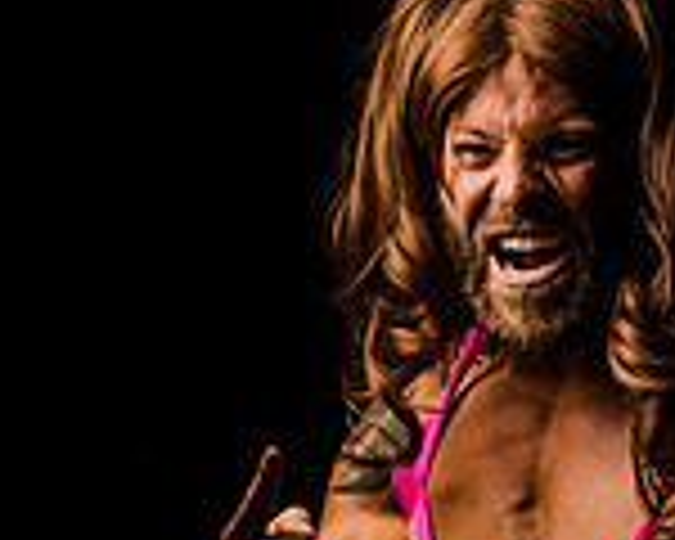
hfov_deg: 13.4
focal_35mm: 143
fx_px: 2857
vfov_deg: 10.4
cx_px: 616
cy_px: 828
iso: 200
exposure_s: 1/60
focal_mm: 34
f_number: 22
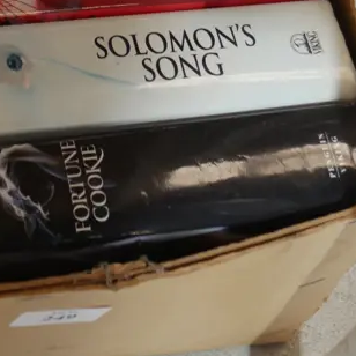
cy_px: 25
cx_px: 13
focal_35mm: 94
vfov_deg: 18.1
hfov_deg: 18.1
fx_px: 1094
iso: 500
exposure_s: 1/60
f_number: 3.6
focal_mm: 16
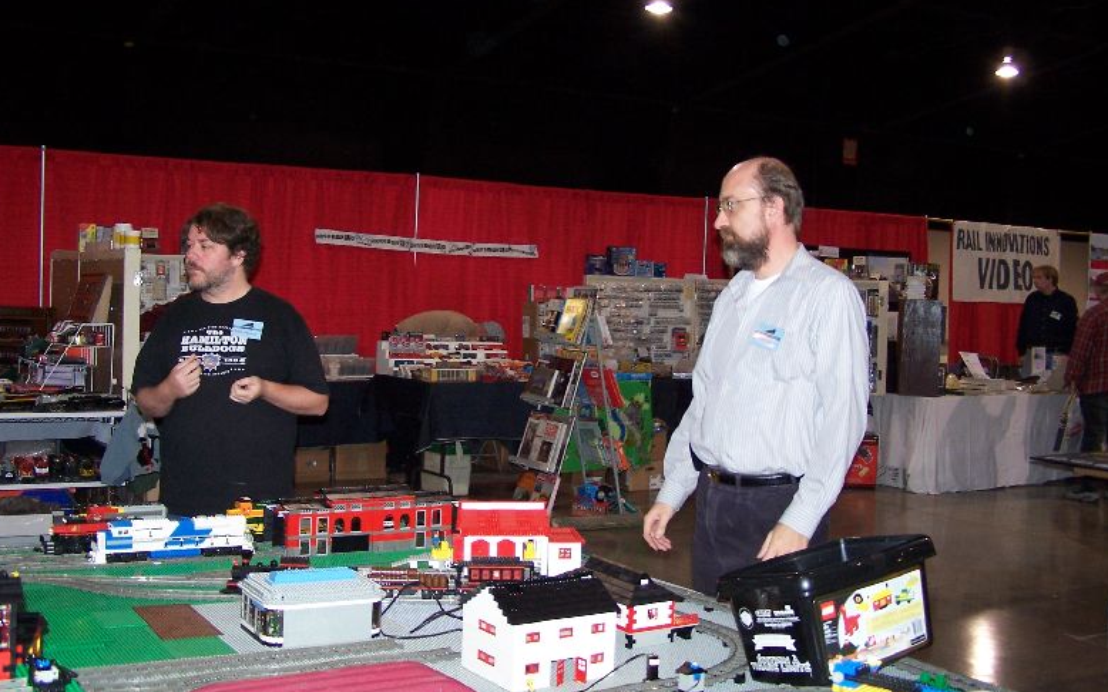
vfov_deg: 31.2
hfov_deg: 48.2
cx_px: 551
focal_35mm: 41
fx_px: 1238
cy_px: 295
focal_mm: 6.3
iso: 140
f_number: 2.8
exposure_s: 1/60
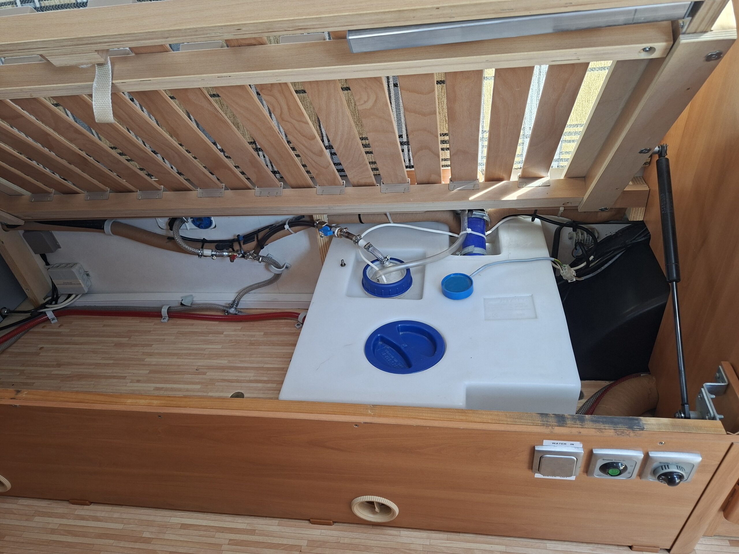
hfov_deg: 73.9
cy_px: 277
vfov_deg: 58.9
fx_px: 491
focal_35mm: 23
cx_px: 370
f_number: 1.8
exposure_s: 1/120
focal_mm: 5.54
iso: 160
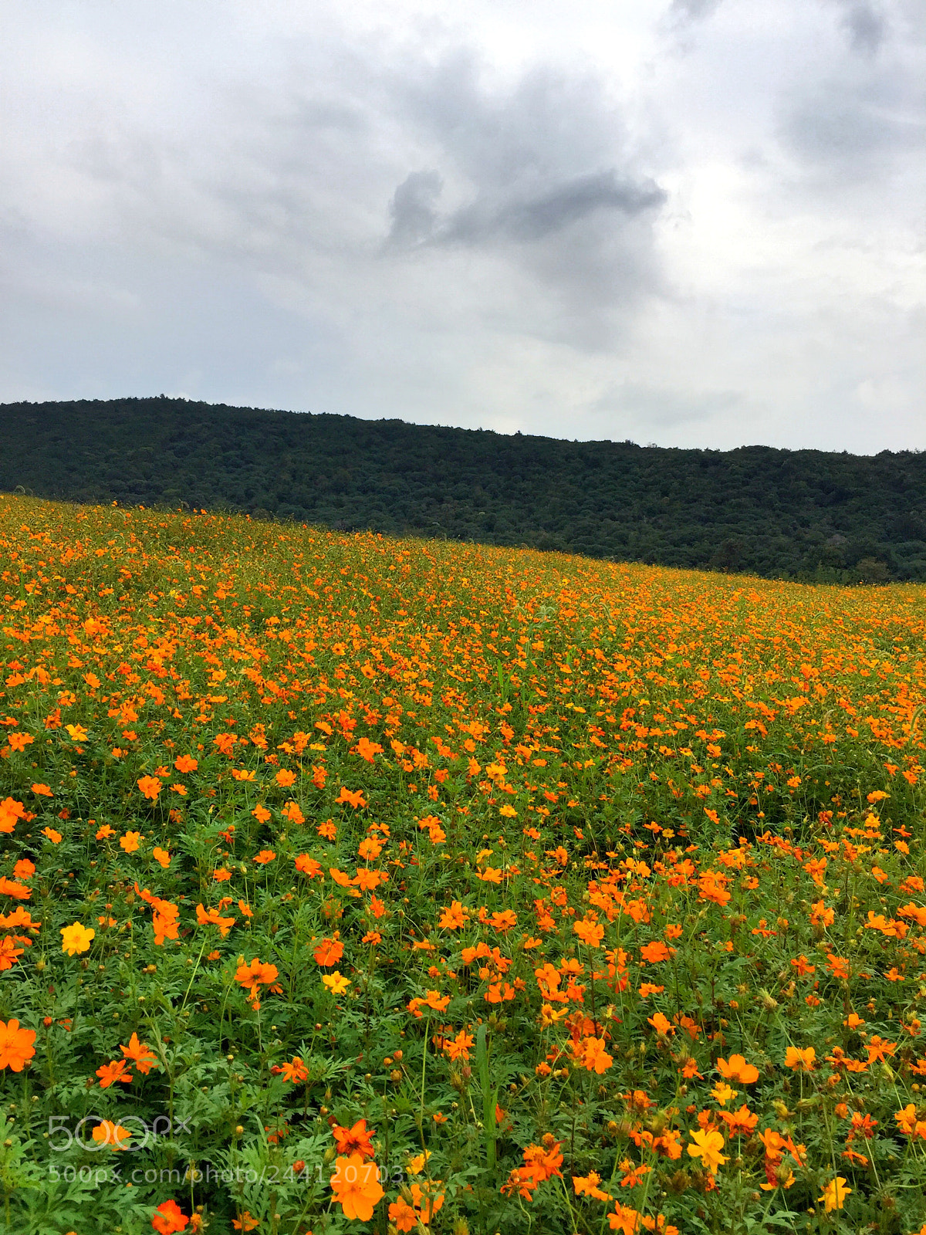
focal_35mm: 29
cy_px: 618
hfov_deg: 48.2
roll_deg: +0.1
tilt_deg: +1.5
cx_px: 463
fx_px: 1034
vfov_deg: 61.7
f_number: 2.2
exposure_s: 1/807
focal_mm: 4.15
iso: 32
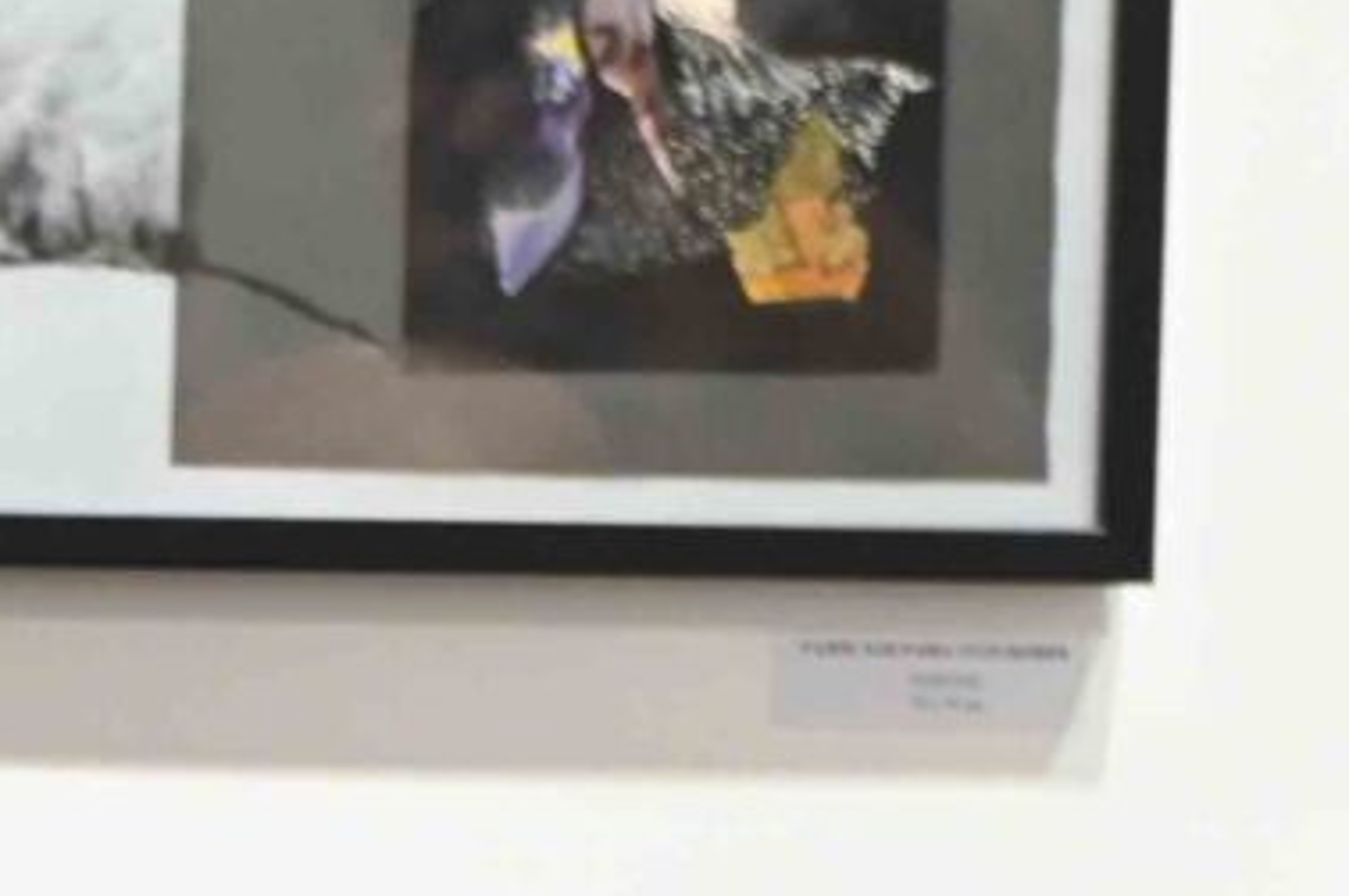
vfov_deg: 3.4
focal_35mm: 393
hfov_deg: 5.2
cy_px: 2279
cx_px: -928
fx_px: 14707
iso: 1600
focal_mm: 58
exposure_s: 1/160
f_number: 4
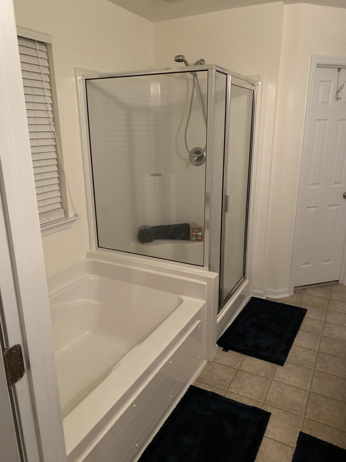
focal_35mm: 26
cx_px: 173
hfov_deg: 53.1
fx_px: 347
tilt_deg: -15.7
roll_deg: +0.2
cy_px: 231
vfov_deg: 67.3
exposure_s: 1/40
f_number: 1.8
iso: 400
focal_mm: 4.25
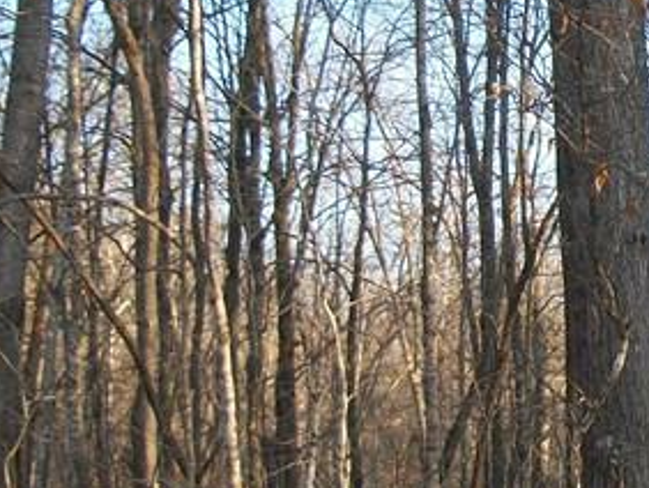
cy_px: 223
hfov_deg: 16.1
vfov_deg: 12.8
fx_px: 2177
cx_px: 847
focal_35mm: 116
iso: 80
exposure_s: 1/160
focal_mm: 5.7
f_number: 2.9
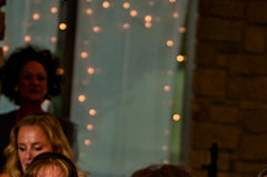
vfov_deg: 4.0
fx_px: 2518
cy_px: 235
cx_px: 172
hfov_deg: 6.1
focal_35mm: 340
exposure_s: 1/200
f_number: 2.8
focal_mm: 80
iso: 400
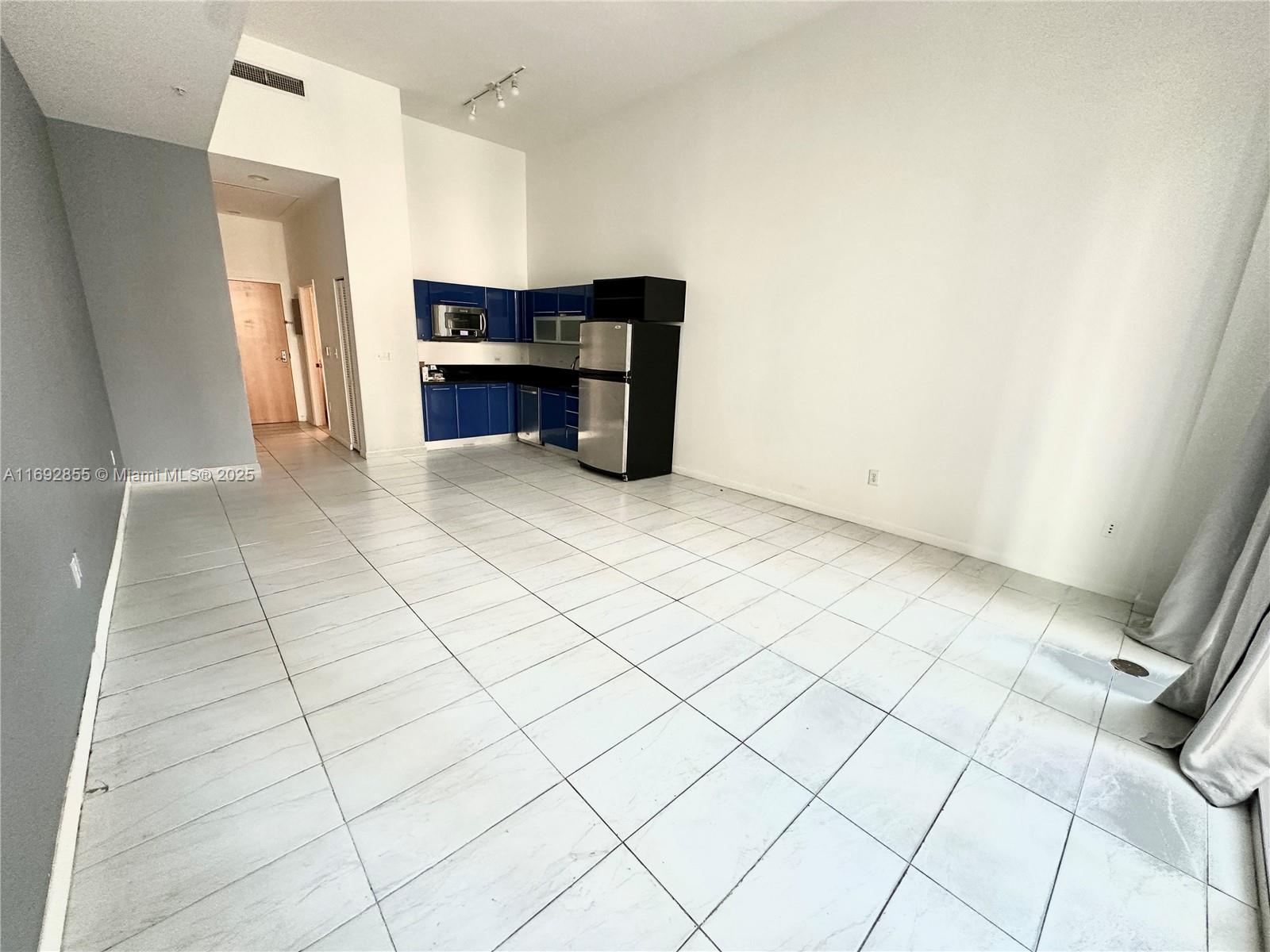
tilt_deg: -14.8
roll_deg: -2.3
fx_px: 514
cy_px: 476
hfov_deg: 102.1
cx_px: 635
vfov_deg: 85.7
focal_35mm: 14
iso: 200
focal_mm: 2.22
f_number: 2.2
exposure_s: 1/99
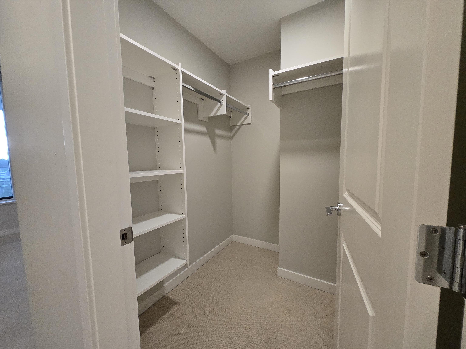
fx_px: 175
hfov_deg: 106.2
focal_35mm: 13
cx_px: 233
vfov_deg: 89.9
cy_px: 174
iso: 320
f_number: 2.2
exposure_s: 1/60
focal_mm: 1.7
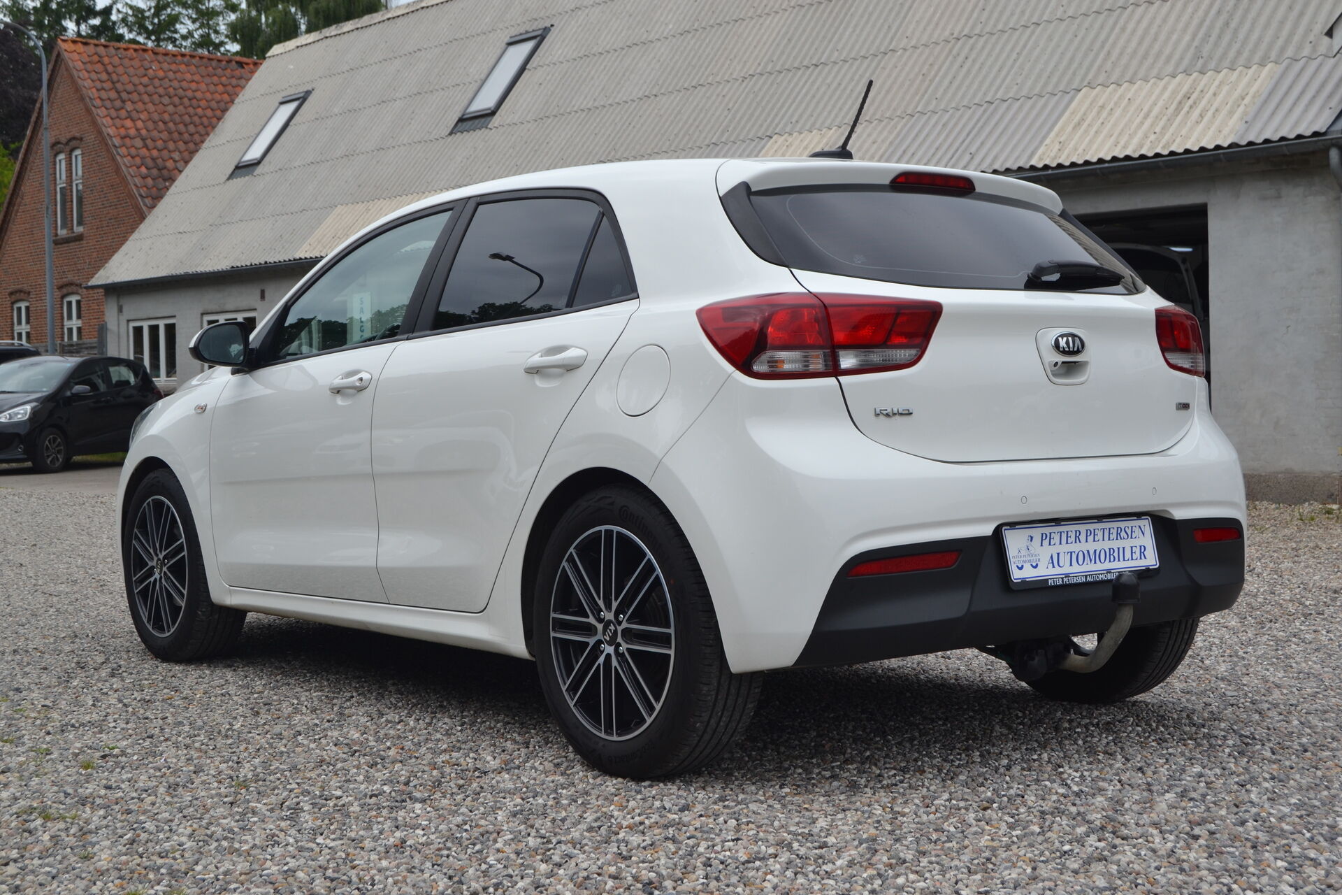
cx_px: 671
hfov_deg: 42.3
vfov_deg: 28.9
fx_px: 1733
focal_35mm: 46
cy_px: 448
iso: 100
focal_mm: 31
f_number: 9
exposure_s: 1/320
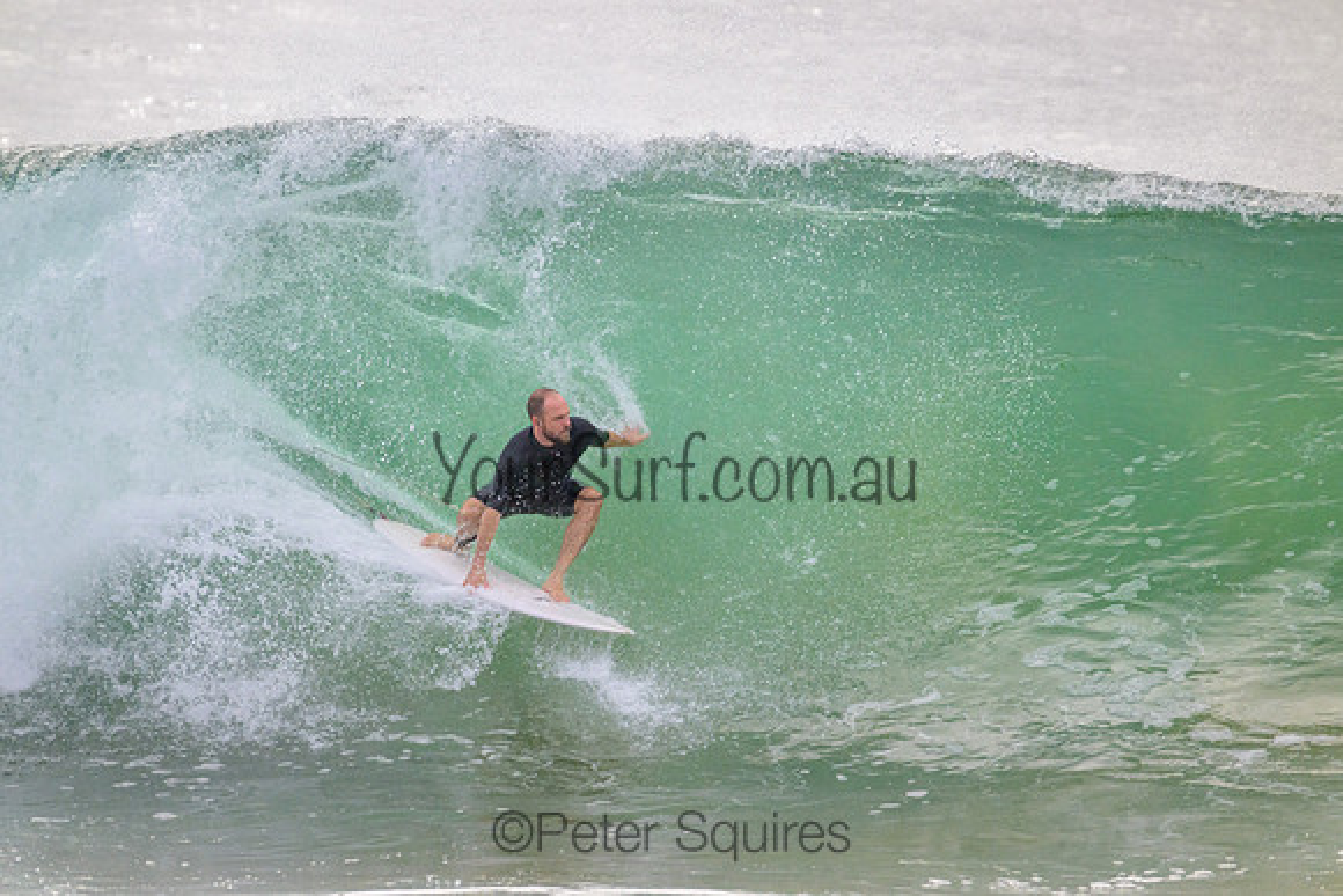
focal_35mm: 800
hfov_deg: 2.6
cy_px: 448
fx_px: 29850
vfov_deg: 1.7
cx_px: 672
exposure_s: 1/2000
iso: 1400
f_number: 11
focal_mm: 800
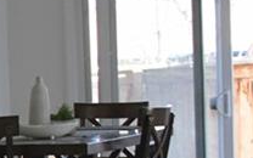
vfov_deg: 6.0
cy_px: 182
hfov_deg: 8.3
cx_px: -473
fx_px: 1510
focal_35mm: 219
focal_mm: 28
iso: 3200
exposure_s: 1/80
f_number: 10
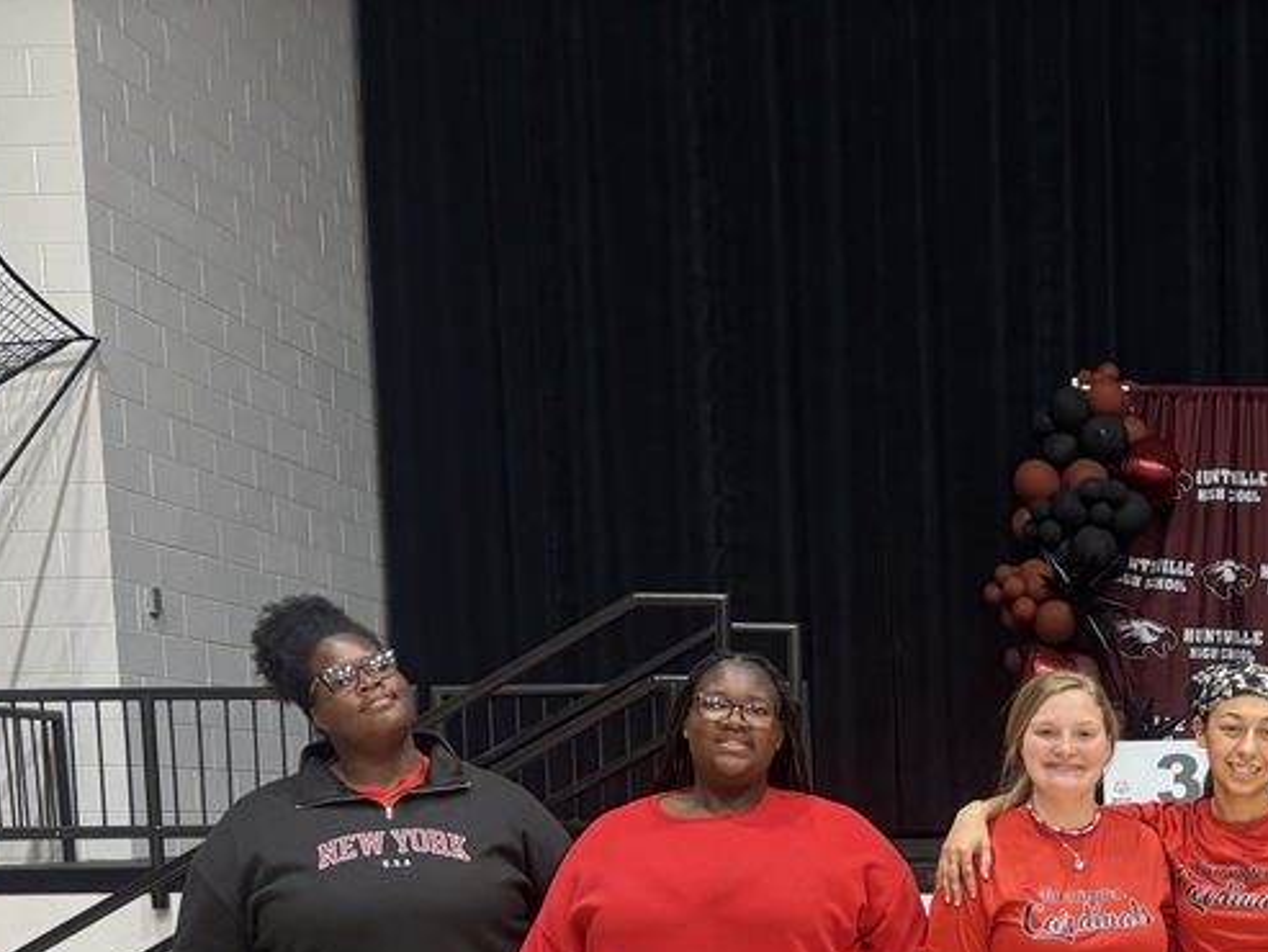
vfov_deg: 25.5
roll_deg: +0.6
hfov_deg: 33.2
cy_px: 985
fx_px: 1979
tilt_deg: -5.7
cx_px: 1201
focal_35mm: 54
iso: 160
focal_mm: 5.96
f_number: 1.6
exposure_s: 1/60
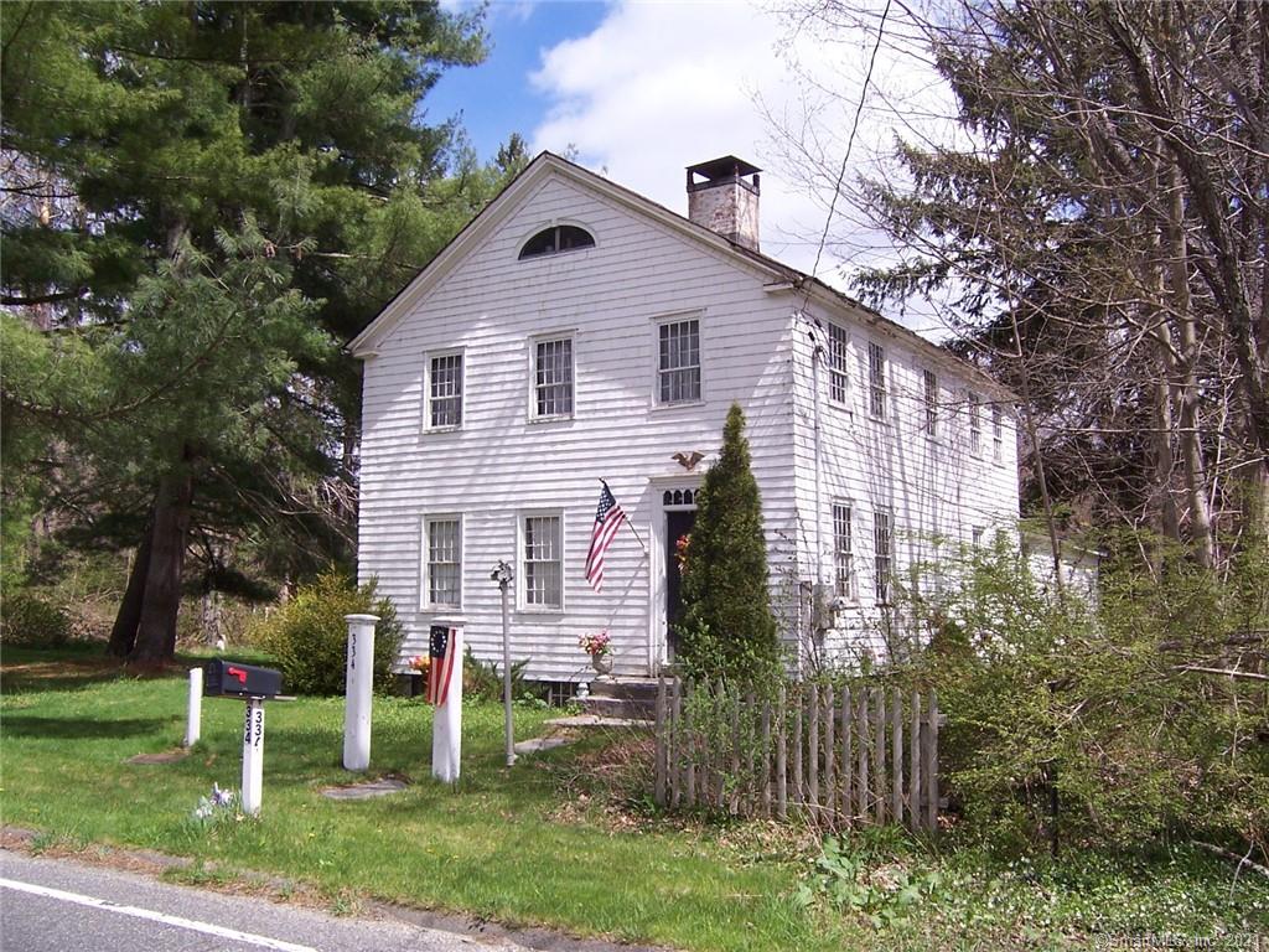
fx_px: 1210
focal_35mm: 33
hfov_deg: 55.4
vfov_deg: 42.9
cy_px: 476
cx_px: 634
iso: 80
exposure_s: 1/750
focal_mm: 5.5
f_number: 4
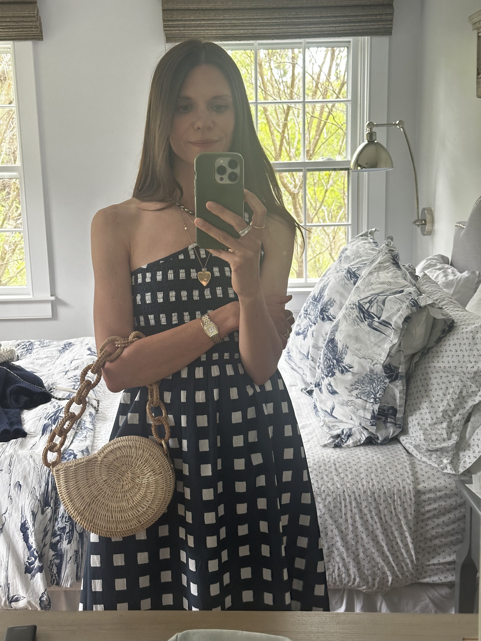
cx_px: 240
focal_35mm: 48
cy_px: 320
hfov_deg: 30.3
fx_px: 889
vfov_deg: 39.7
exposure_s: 1/60
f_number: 1.78
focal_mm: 6.86
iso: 200
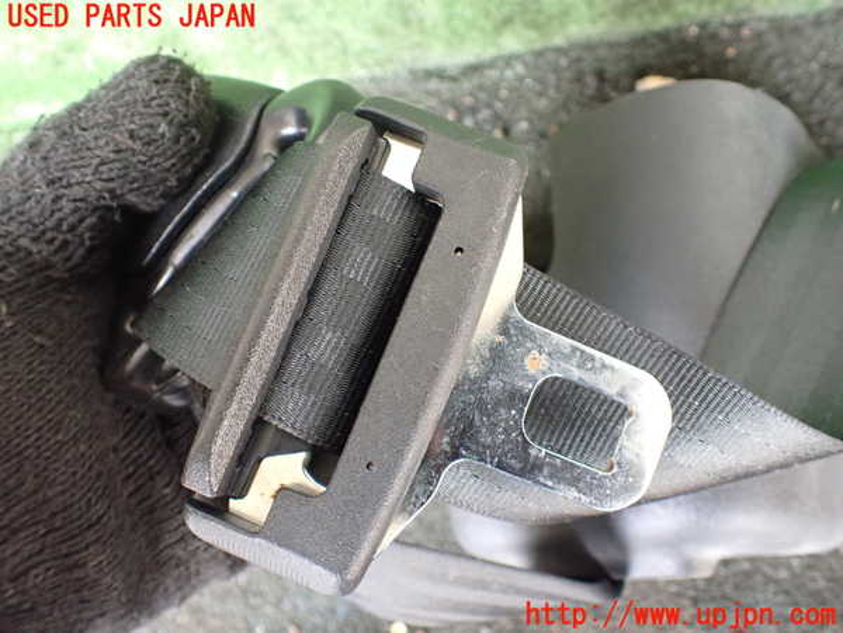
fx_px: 731
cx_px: 422
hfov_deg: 60.0
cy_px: 316
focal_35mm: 30
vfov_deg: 46.8
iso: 800
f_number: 2.3
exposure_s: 1/60
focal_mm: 5.4
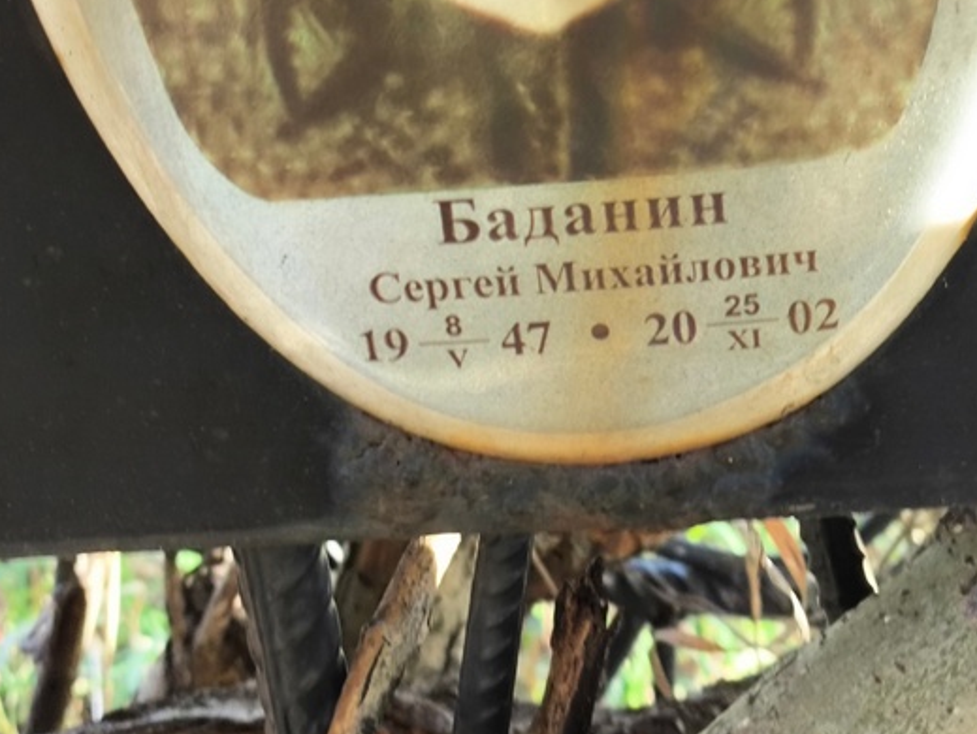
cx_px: 458
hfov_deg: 25.3
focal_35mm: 77
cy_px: 250
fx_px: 2175
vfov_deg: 19.1
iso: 64
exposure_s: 1/60
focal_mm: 4.71
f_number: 1.7
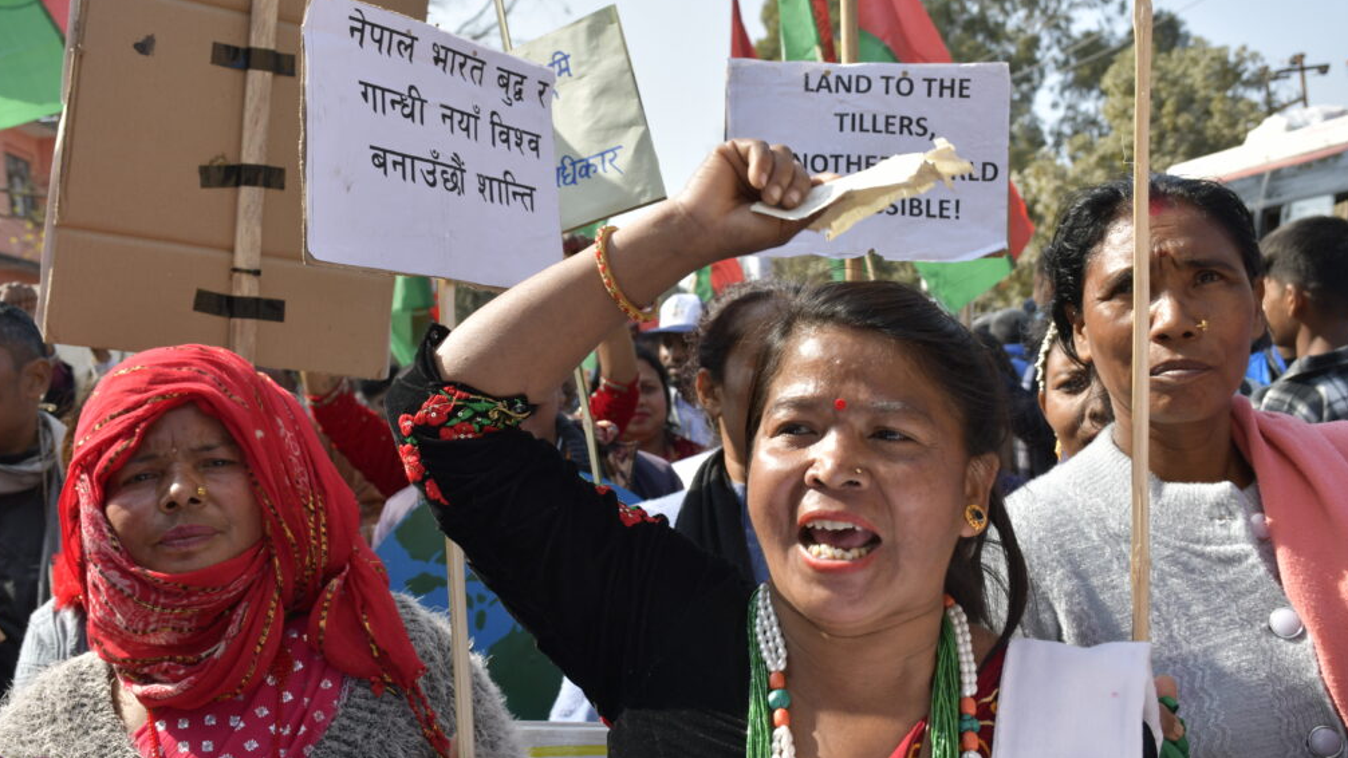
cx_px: 670
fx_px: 1716
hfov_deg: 42.9
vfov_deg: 24.9
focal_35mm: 48
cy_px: 341
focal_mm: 30
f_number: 8
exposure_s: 1/250
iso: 140
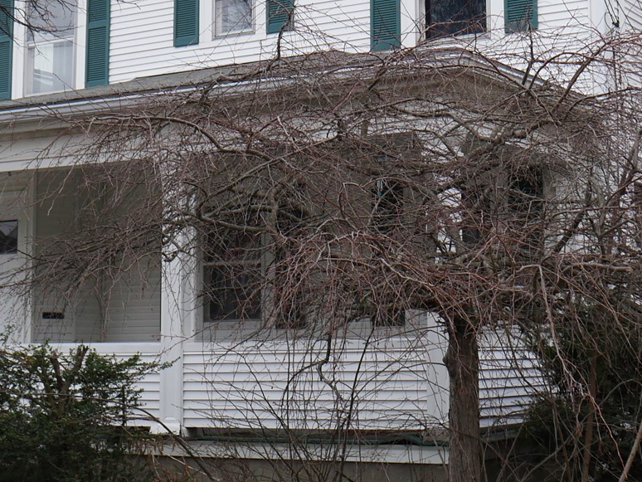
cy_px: 154
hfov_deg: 26.3
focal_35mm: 74
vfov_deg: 19.8
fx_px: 1373
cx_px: 386
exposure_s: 1/200
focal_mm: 14
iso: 200
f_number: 4.5
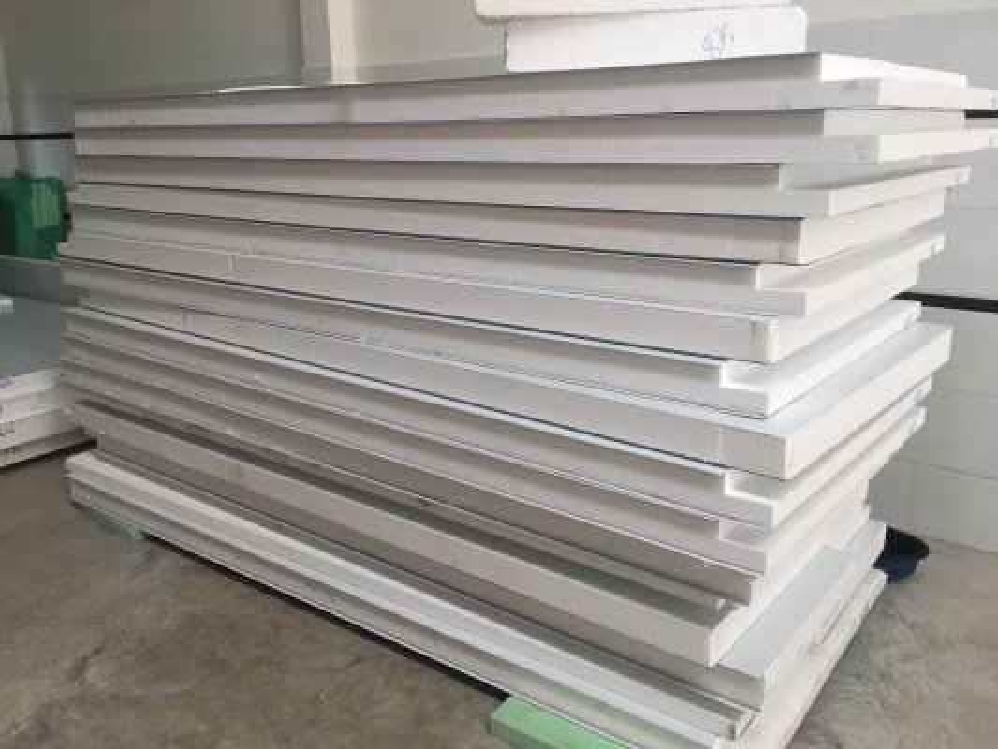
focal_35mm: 29
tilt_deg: -13.8
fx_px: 836
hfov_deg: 61.6
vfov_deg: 48.2
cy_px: 374
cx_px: 499
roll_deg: +0.9
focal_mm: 4.15
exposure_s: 1/100
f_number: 2.2
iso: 32
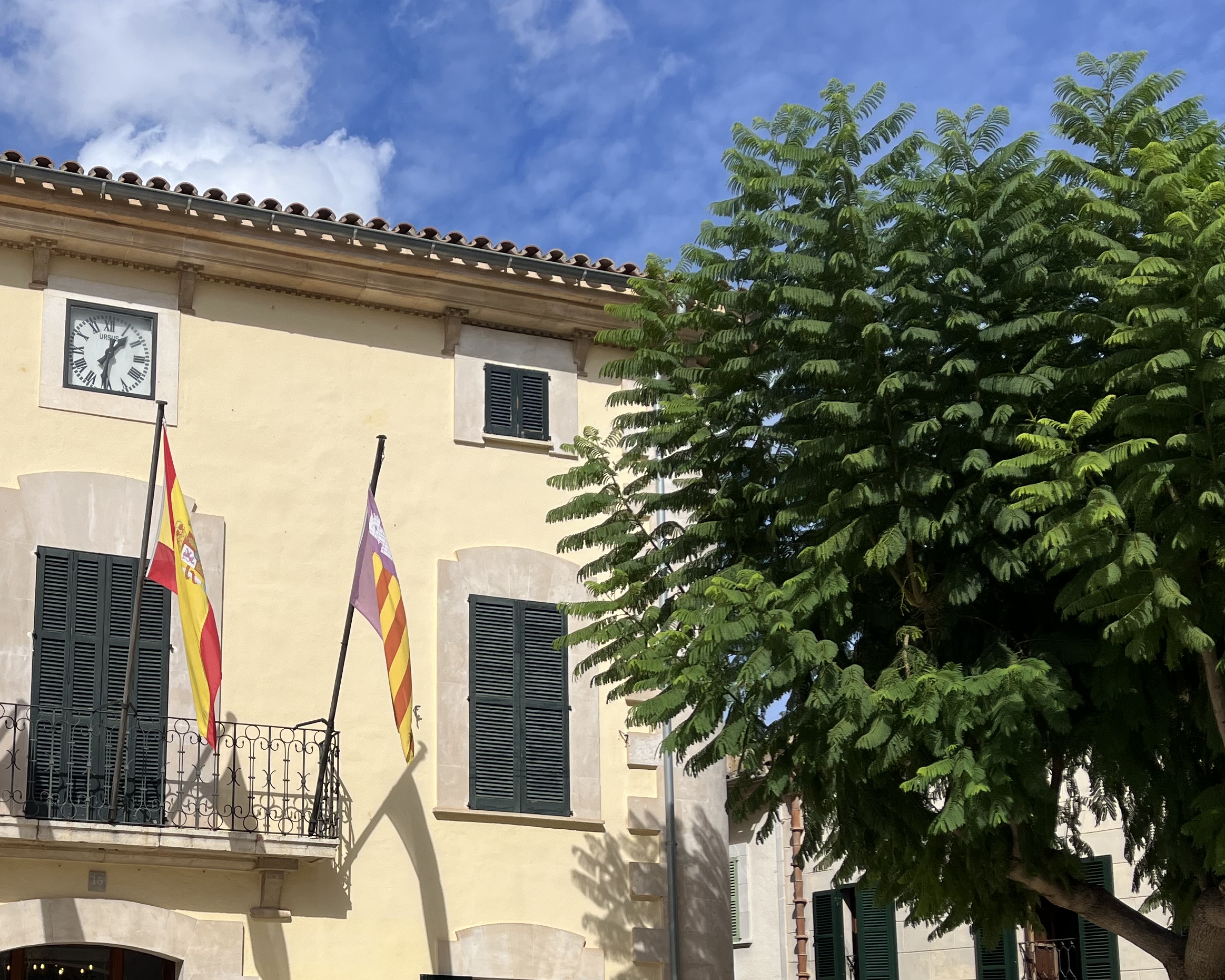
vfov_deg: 33.2
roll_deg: -0.7
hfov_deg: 40.4
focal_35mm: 44
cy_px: 775
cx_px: 252
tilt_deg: +9.8
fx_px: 1595
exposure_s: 1/7874
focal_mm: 5.1
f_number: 1.6
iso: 50
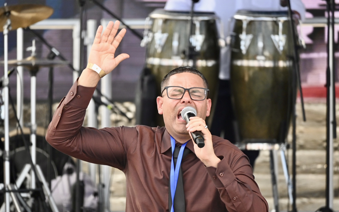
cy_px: 105
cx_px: 170
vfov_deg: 3.4
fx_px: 3538
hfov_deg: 5.5
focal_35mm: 383
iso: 1250
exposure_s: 1/800
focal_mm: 250
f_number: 6.3
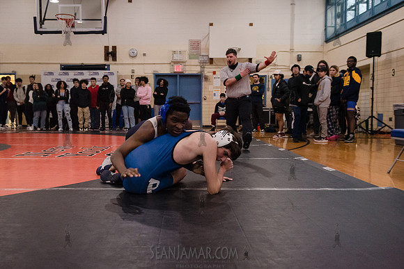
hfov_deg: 58.6
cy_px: 135
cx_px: 190
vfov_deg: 41.1
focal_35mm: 32
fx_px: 359
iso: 6400
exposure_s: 1/400
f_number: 3.2
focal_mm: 29
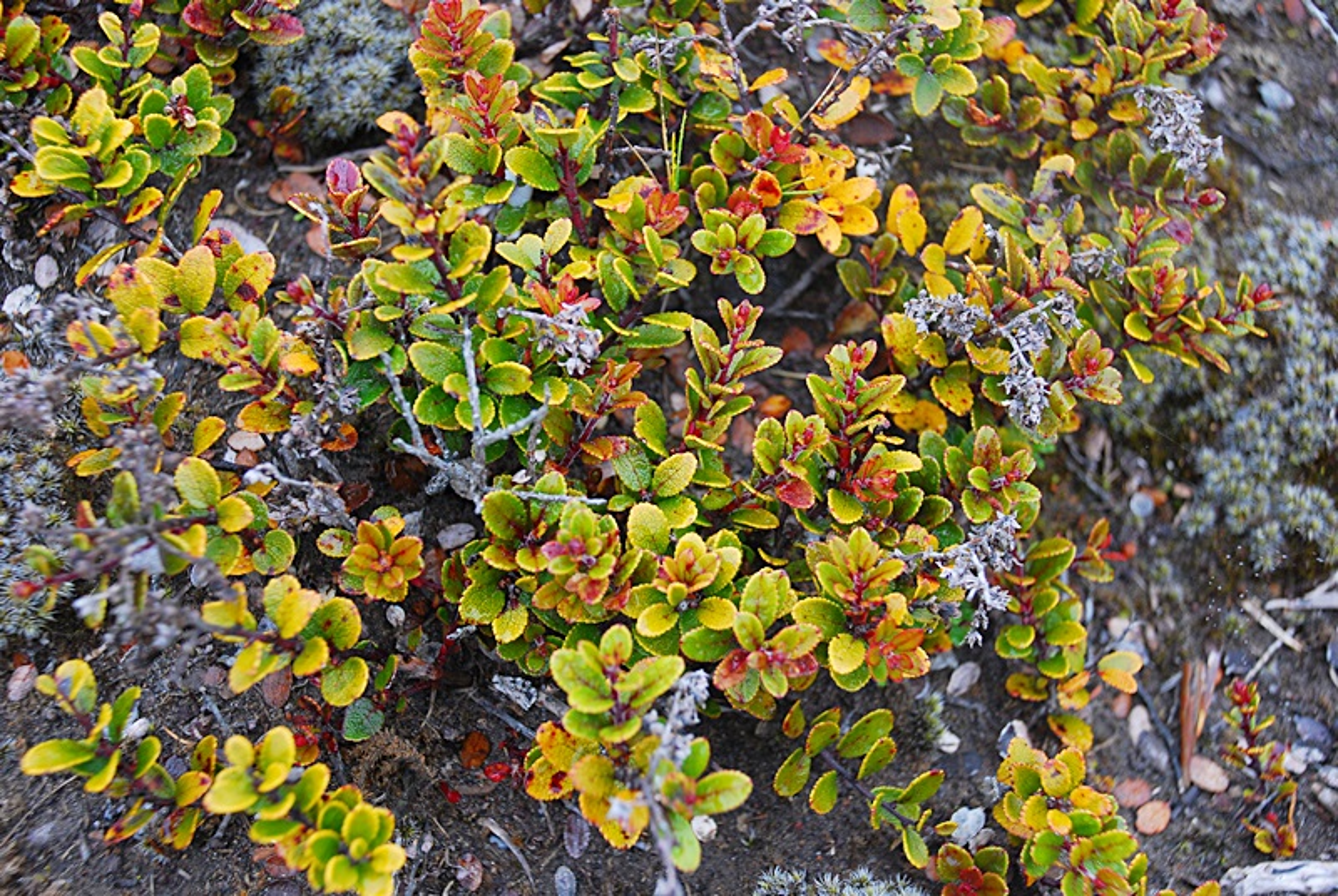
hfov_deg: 28.0
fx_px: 2680
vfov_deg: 19.0
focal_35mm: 72
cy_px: 448
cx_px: 669
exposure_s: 1/60
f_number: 5.6
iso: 400
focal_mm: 48
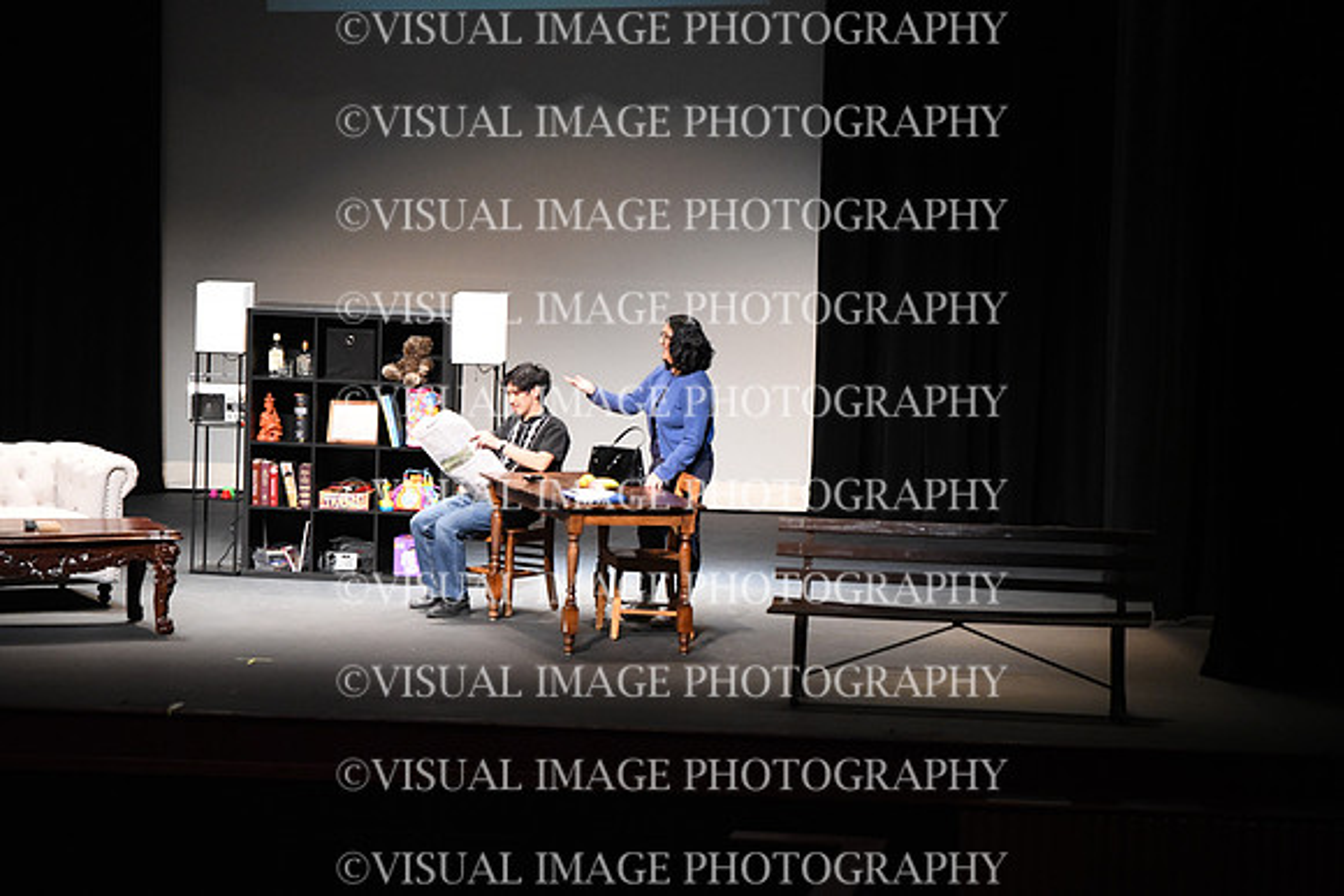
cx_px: 672
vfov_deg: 6.9
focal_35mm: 200
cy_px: 448
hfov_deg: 10.3
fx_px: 7468
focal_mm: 200
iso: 8000
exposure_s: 1/400
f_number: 4
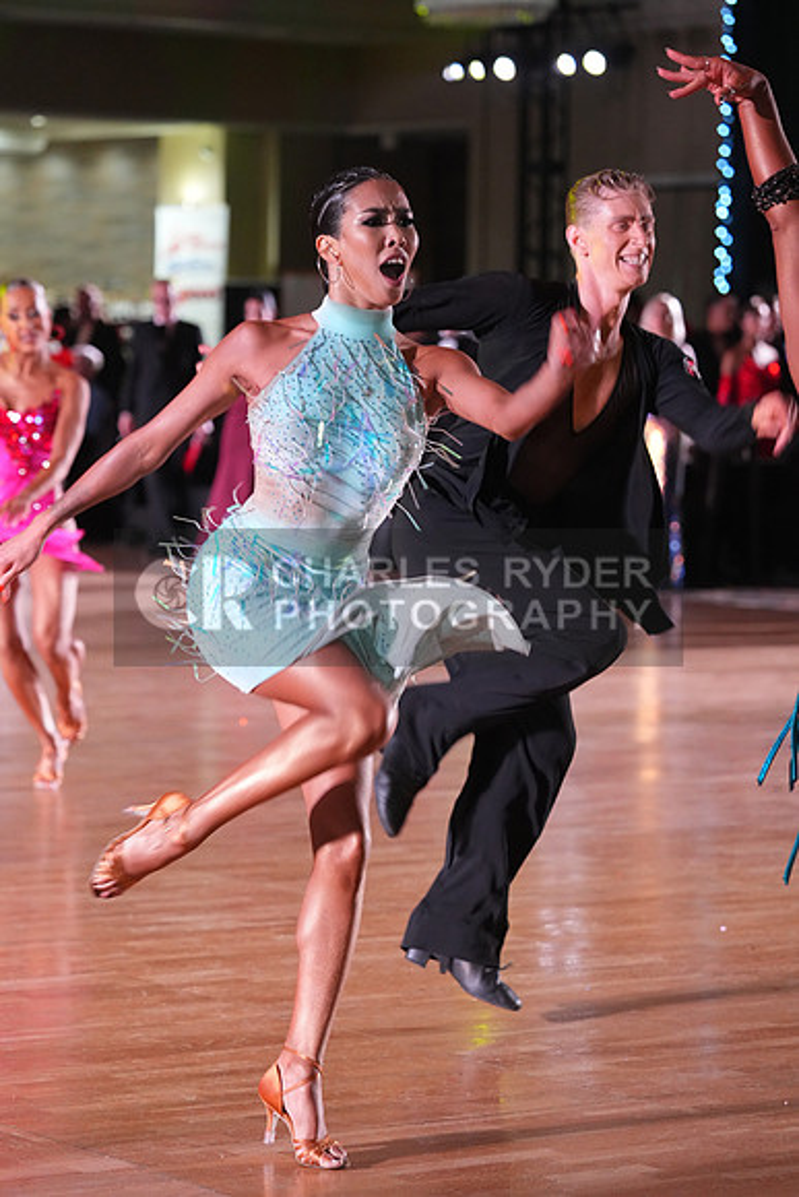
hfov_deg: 11.1
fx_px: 4125
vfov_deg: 16.5
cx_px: 400
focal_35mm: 124
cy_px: 598
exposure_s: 1/200
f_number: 4.5
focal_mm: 124
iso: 4000
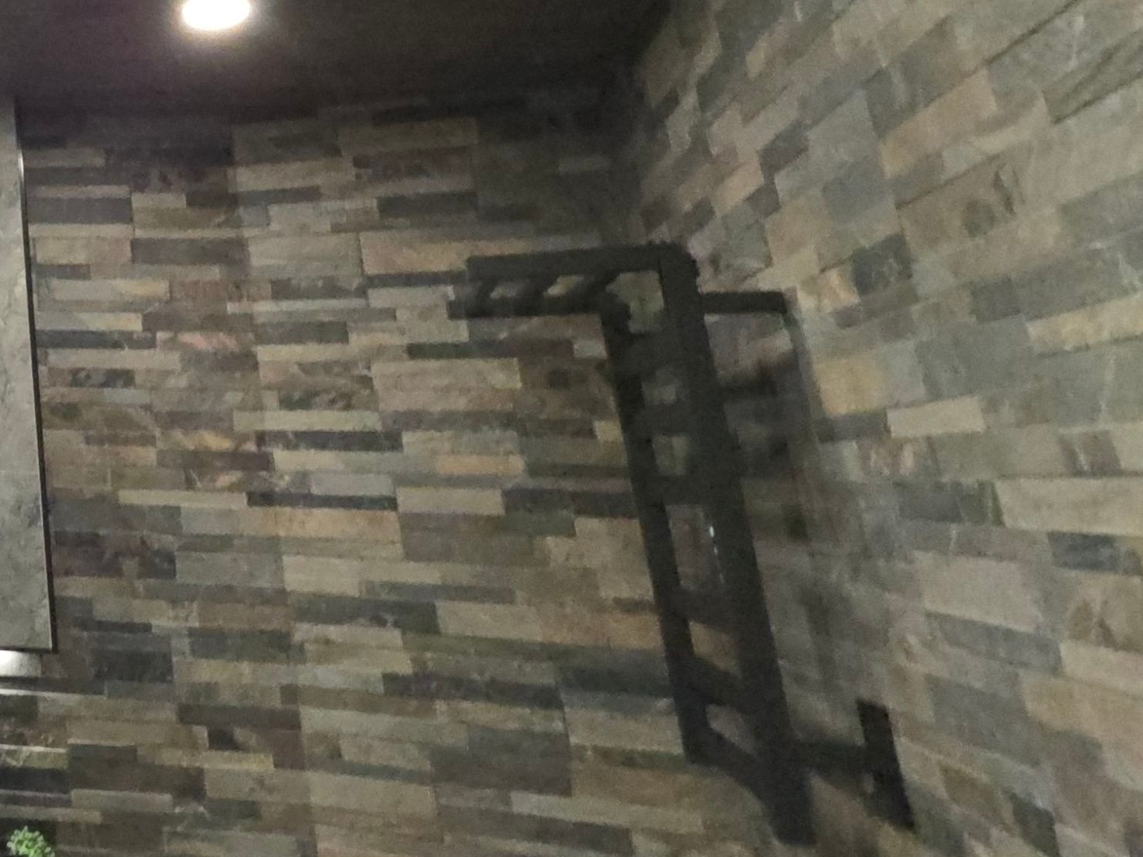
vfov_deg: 38.4
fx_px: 1155
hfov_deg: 34.6
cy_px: 119
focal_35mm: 35
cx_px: -381
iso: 1250
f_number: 1.9
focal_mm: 2.2
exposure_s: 1/60
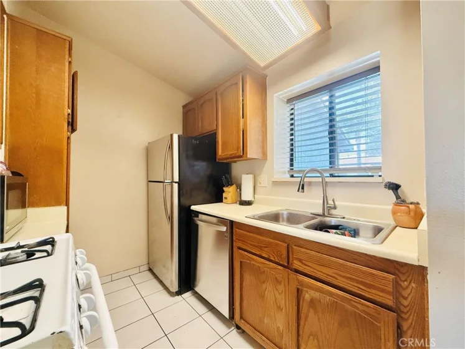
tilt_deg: +1.3
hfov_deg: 102.1
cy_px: 174
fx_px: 188
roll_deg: +0.7
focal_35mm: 14
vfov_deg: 85.7
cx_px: 232
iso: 320
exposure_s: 1/120
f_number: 2.2
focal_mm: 2.22
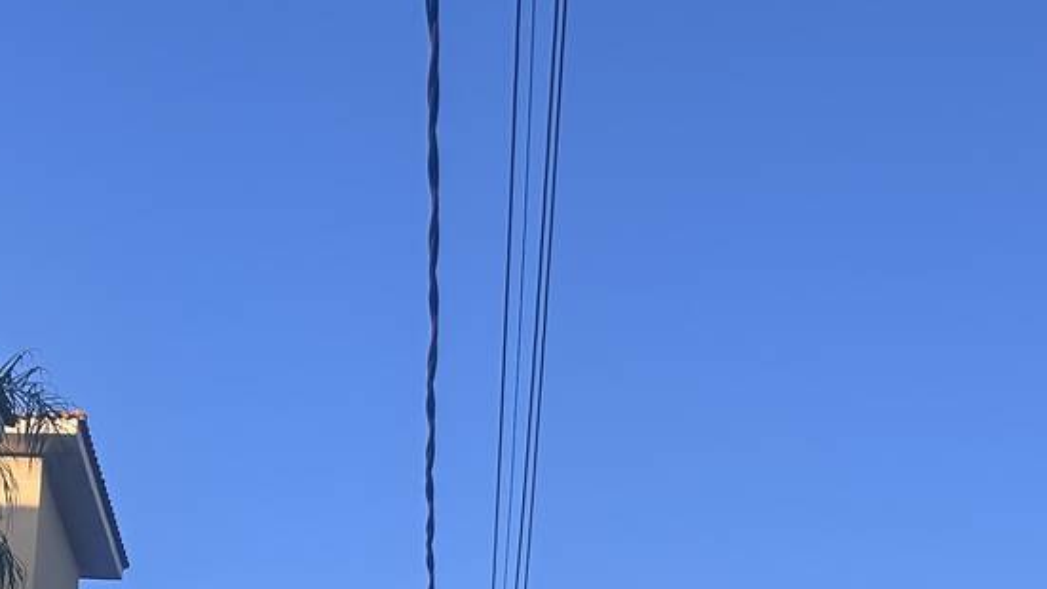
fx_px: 2055
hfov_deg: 28.5
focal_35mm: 74
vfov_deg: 14.9
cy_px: 946
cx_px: 426
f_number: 1.5
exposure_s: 1/1431
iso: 50
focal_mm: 5.7
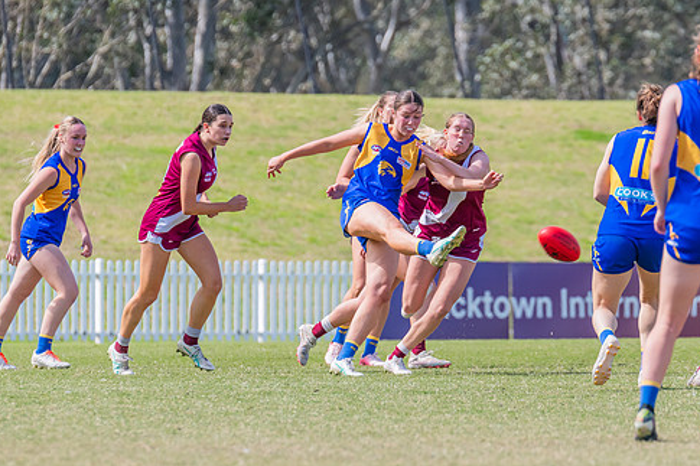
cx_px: 382
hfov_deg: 3.9
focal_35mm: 533
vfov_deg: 2.6
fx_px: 10360
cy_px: 277
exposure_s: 1/1250
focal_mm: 420
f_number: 9
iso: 800
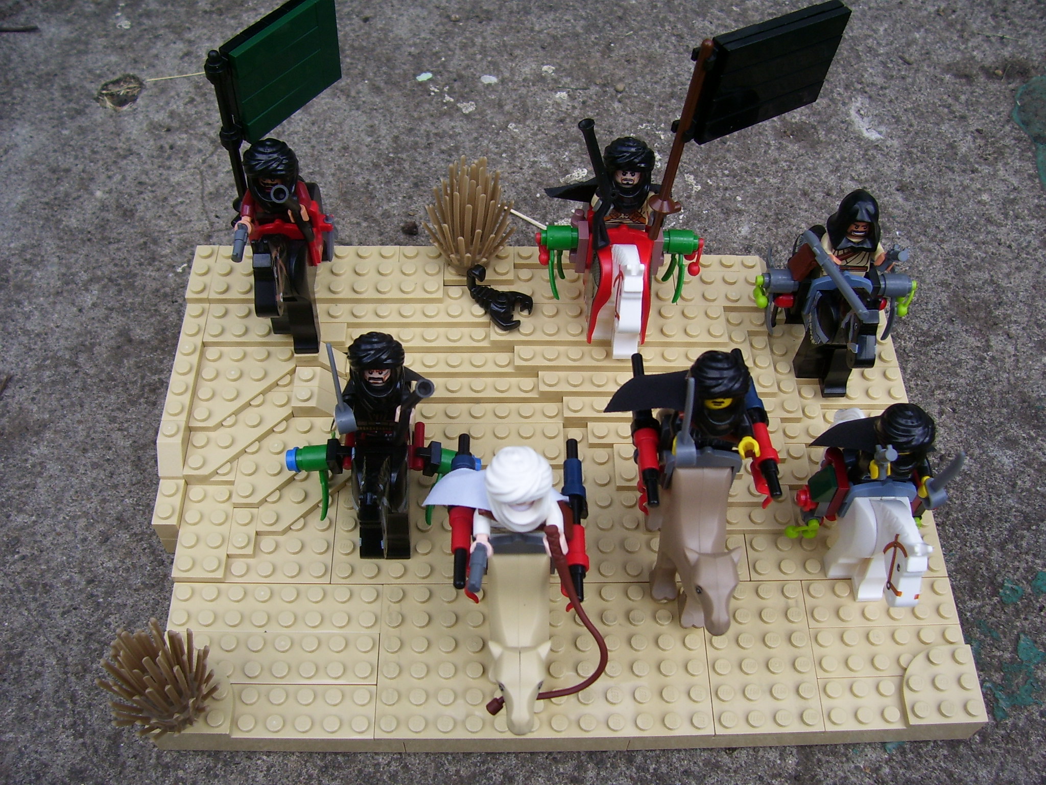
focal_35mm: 34
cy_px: 392
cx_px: 523
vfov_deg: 41.8
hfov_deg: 54.0
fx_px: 1027
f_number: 2.7
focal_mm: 5.6
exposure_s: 1/750
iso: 80
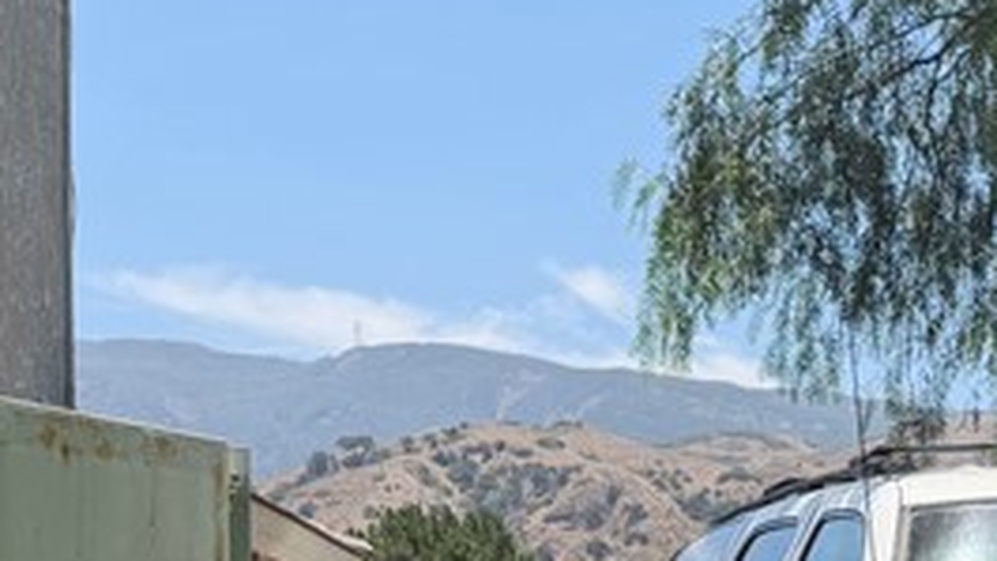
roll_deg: +0.9
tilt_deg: -0.3
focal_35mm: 101
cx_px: 1400
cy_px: 708
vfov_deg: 11.7
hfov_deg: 19.1
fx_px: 2670
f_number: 1.78
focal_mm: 6.76
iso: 80
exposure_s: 1/3759
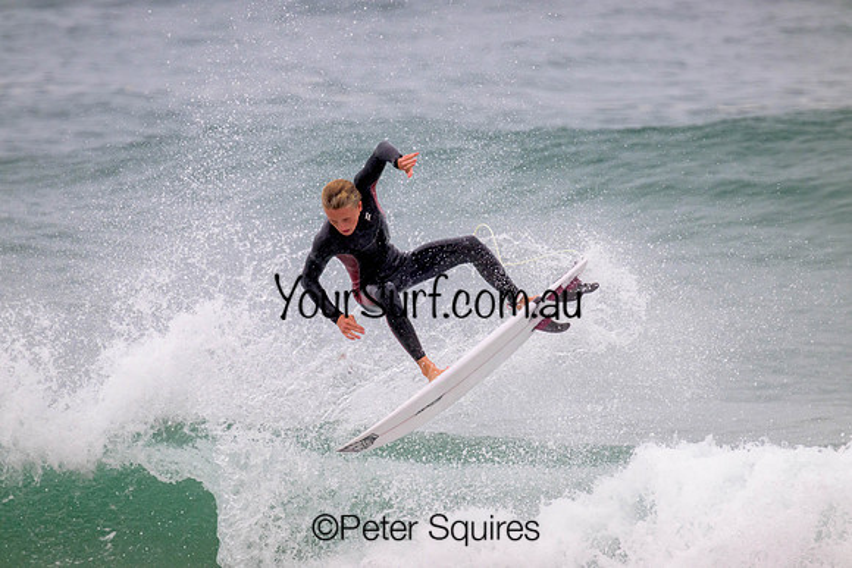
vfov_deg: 1.7
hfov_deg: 2.6
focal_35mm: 800
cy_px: 284
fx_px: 18937
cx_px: 426
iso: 1400
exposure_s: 1/2000
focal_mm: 800
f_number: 11
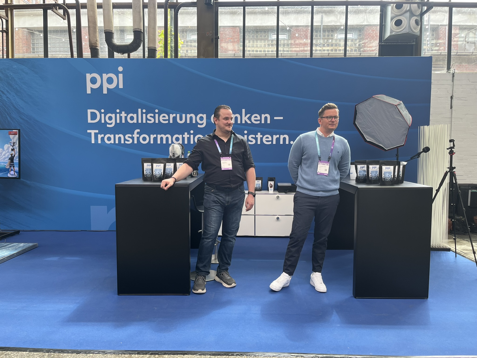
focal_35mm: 26
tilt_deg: -4.5
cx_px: 238
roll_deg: +0.1
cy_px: 179
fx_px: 358
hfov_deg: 67.3
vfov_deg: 53.1
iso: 50
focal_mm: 5.1
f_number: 1.6
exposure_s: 1/121
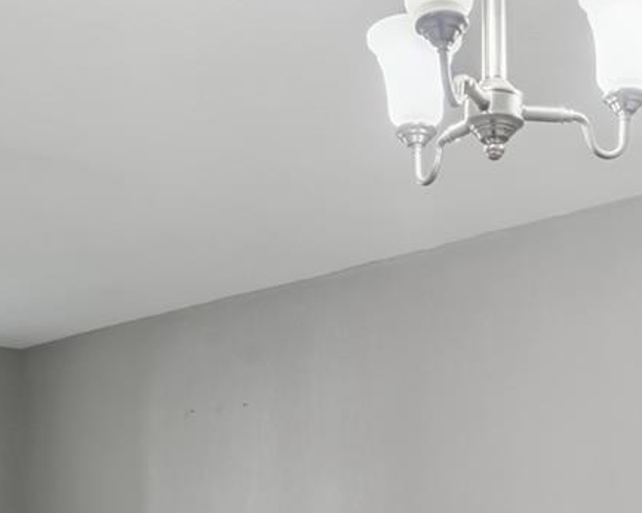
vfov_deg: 26.1
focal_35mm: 55
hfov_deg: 33.9
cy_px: 523
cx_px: 445
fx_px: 1040
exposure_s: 1/30
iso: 800
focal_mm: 15.8
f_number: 10
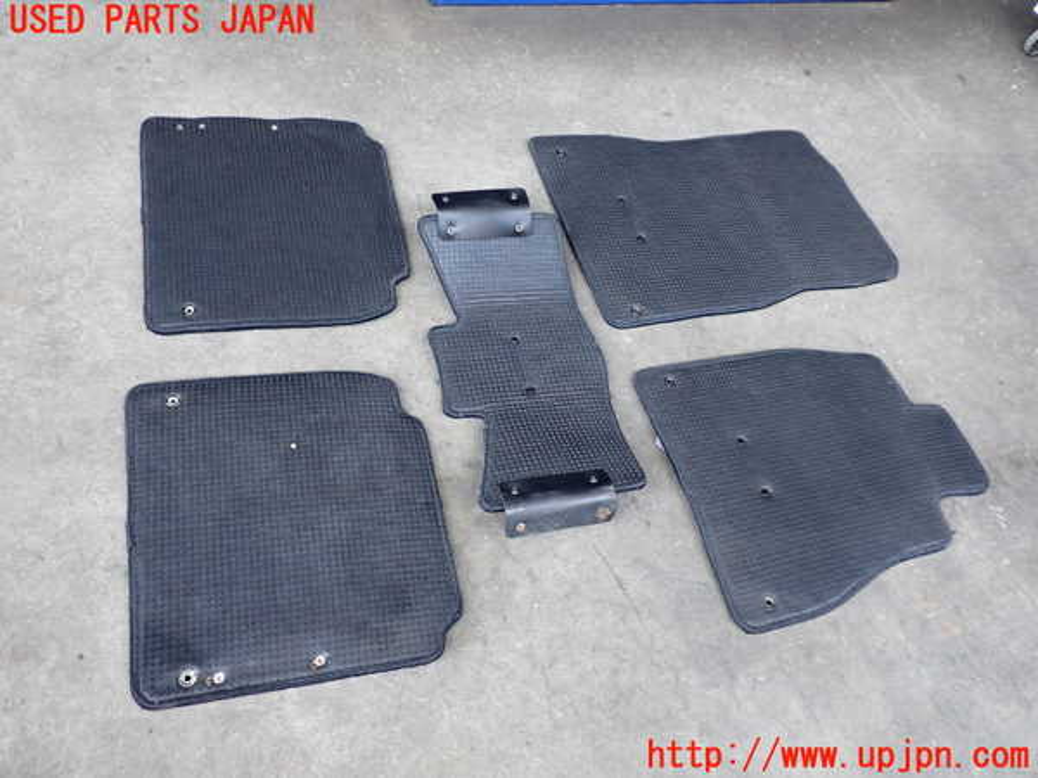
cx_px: 519
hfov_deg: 60.0
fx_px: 900
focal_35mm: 30
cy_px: 389
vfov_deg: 46.8
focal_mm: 5.4
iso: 500
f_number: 2.3
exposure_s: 1/320
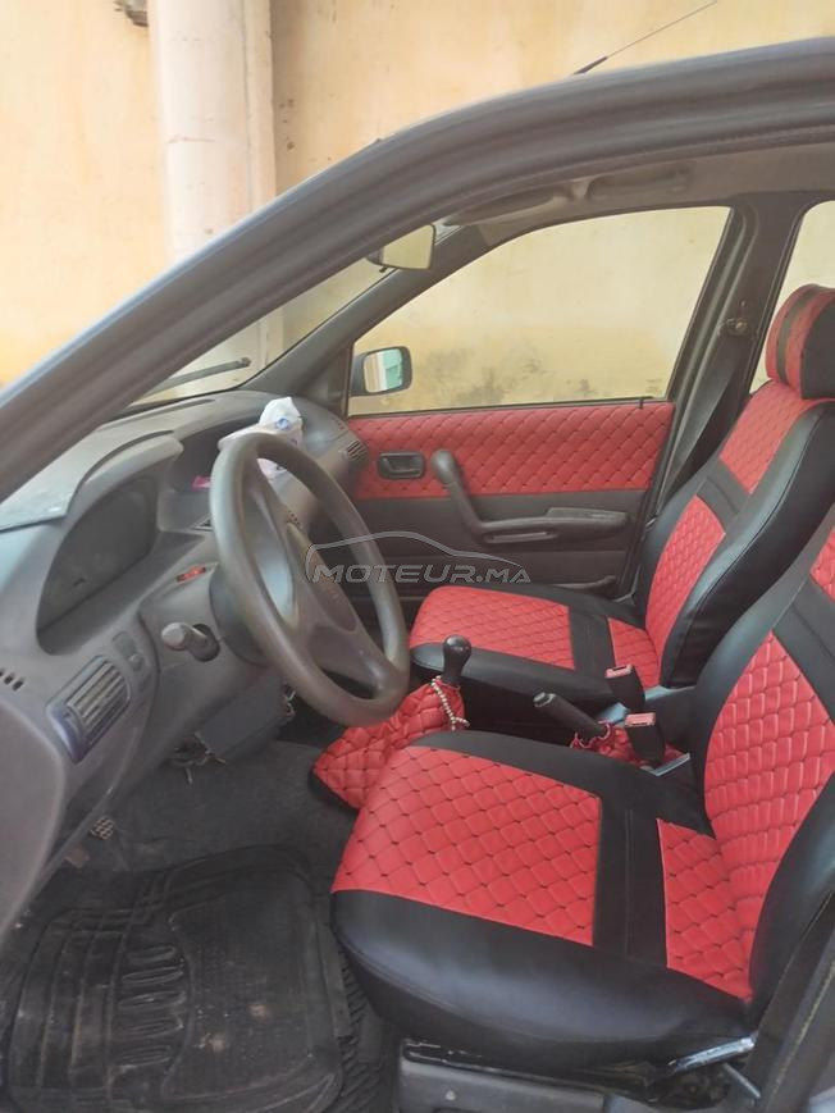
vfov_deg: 67.3
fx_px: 836
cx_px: 418
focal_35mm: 26
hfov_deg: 53.1
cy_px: 556
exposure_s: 1/25
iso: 450
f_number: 1.8
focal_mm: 4.75
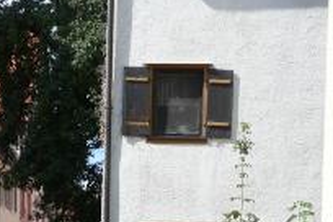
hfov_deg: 16.4
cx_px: 186
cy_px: 368
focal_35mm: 125
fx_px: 1156
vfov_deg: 10.5
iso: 100
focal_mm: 7.4
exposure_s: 1/320
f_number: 5.6
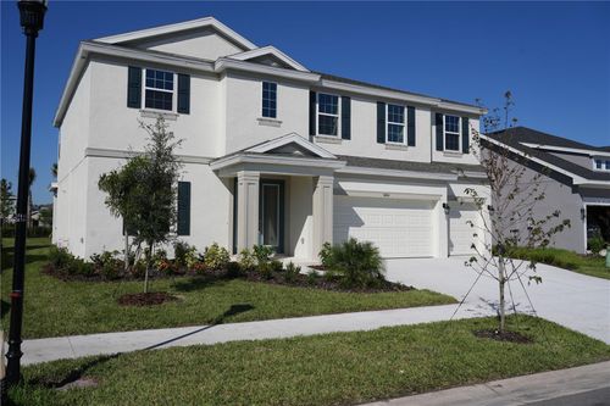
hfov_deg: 63.7
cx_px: 305
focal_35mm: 29
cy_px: 203
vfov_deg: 44.9
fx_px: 491
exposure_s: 1/640
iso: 100
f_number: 8
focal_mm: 29
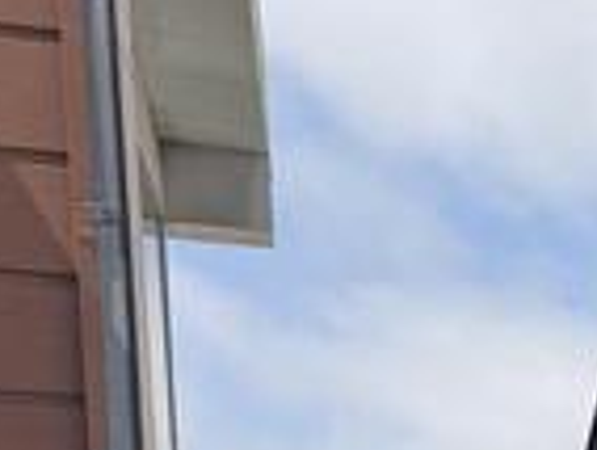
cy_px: 940
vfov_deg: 11.9
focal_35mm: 110
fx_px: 1900
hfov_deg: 14.3
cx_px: 1270
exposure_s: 1/2833
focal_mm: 6.76
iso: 80
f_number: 1.78
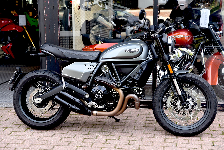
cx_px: 112
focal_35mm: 70
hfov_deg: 28.8
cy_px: 75
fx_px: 436
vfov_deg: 19.5
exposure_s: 1/80
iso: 200
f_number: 4.5
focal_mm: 70
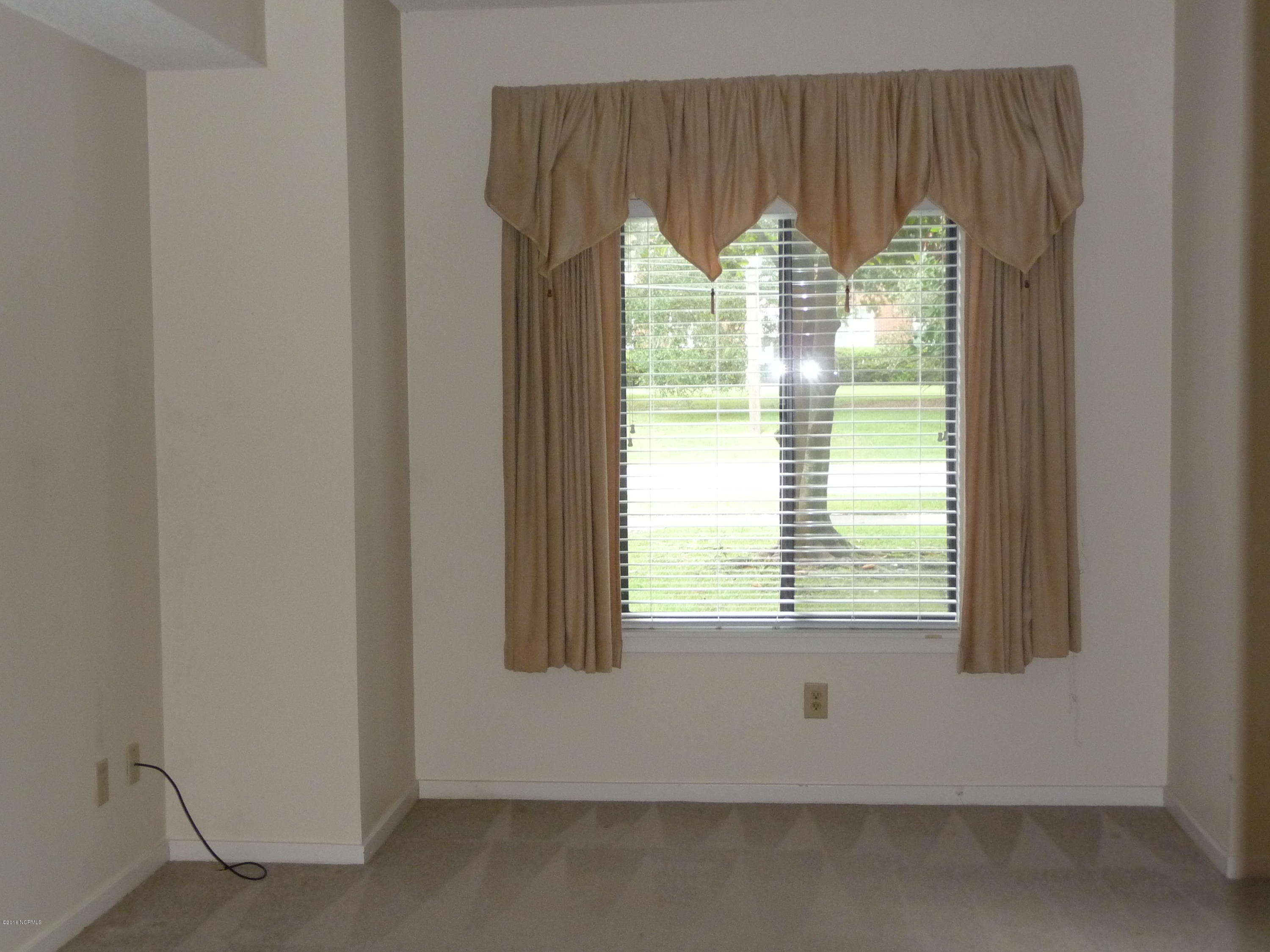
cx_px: 635
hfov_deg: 43.9
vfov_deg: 33.6
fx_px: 1578
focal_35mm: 43
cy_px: 476
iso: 320
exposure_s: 1/30
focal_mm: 7.1
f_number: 4
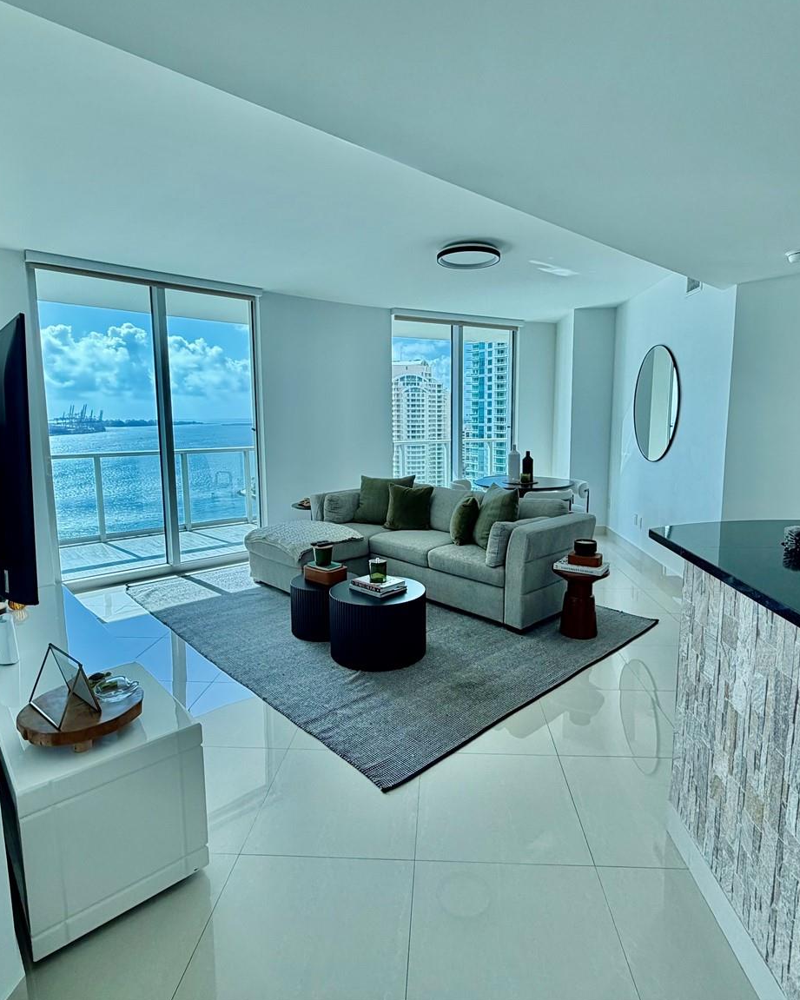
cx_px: 422
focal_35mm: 19
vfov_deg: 83.3
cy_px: 483
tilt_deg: -7.0
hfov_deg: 70.8
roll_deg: +0.5
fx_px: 562
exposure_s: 1/468
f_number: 2.2
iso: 64
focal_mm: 2.22
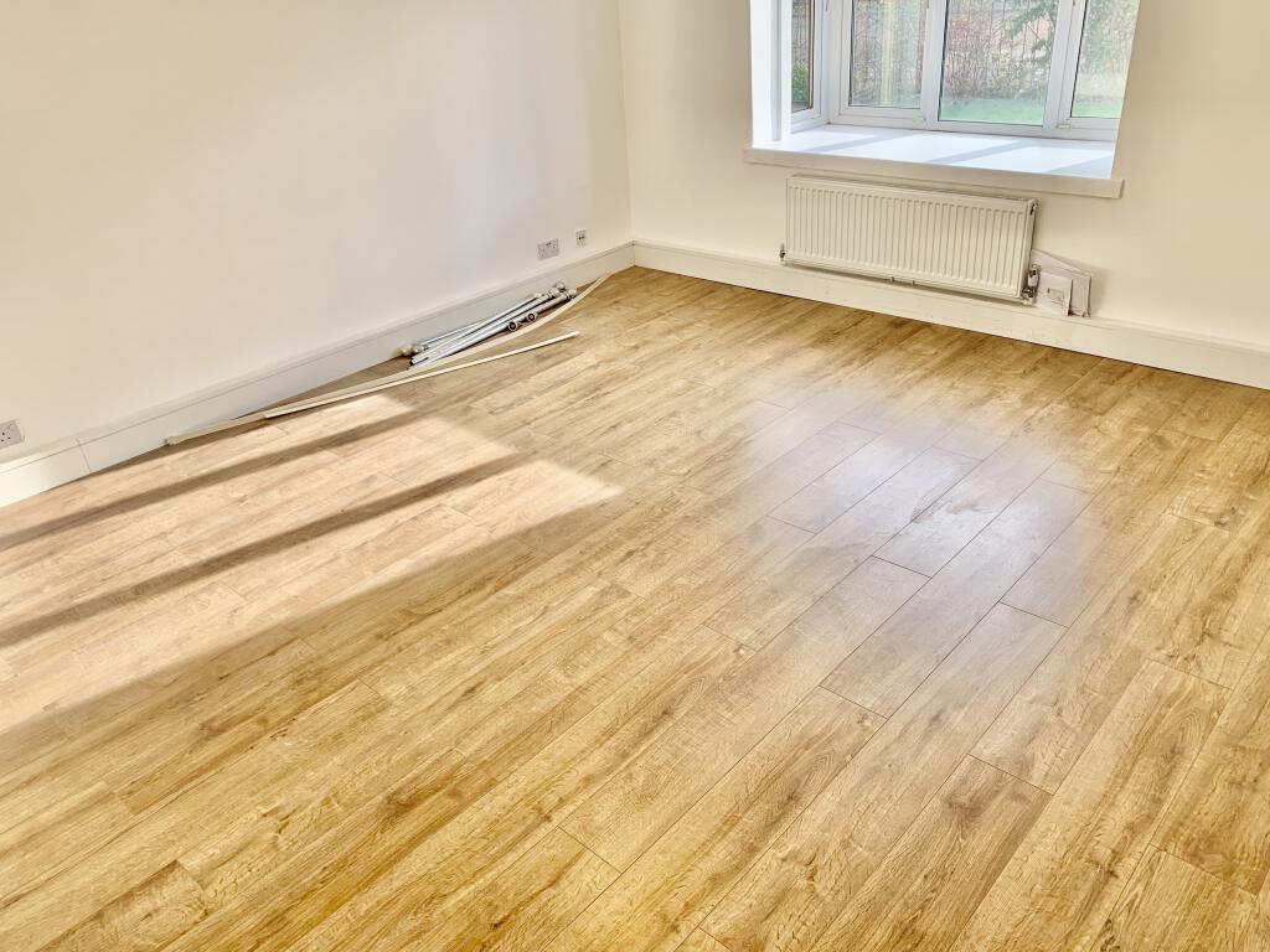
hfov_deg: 67.3
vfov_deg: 53.1
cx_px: 635
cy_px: 476
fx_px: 954
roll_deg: +4.5
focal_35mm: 26
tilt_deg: -29.3
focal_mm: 4.25
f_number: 1.8
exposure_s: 1/122
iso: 25
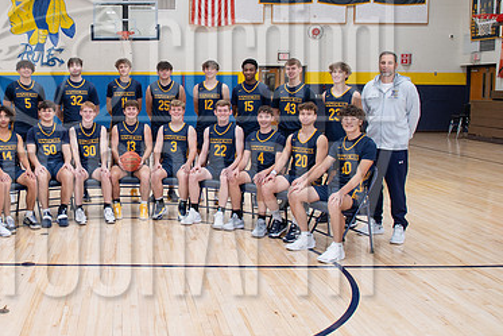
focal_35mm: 40
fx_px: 559
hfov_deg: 46.1
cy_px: 142
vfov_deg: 33.4
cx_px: 104
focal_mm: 24
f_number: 4
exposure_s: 1/200
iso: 640
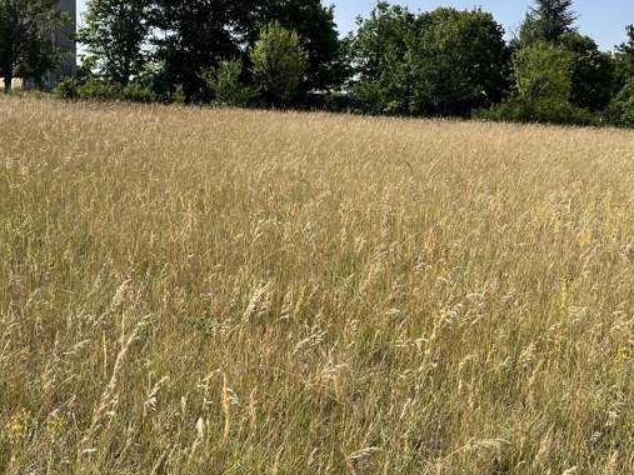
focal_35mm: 41
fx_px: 751
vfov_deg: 34.6
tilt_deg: -4.3
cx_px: 239
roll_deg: +0.0
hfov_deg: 45.4
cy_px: 138
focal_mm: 5.1
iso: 50
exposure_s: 1/4310
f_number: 1.6
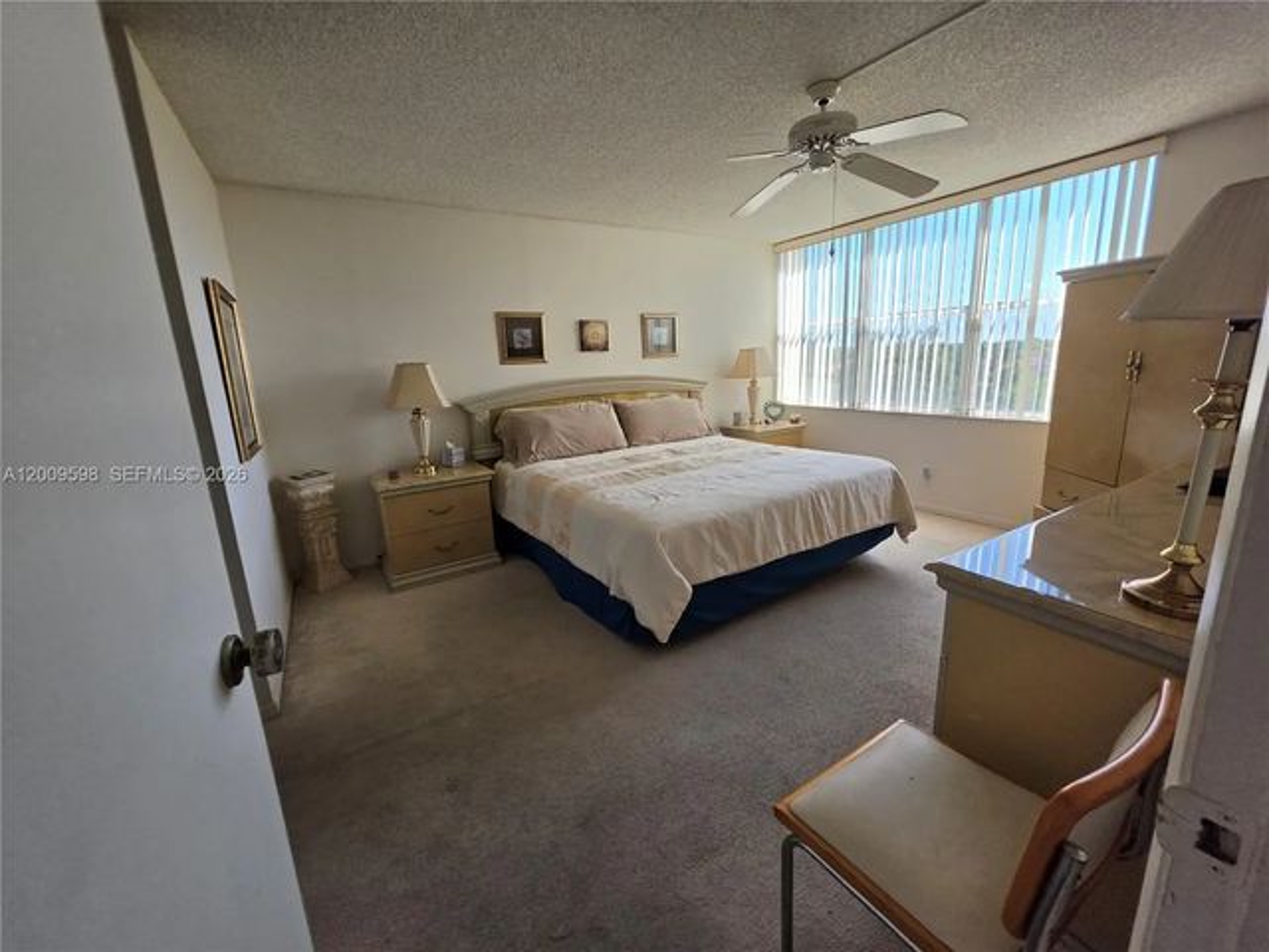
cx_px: 634
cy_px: 476
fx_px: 477
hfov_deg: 106.2
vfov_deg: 89.9
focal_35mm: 13
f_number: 1.9
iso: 40
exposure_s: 1/719
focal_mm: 2.2
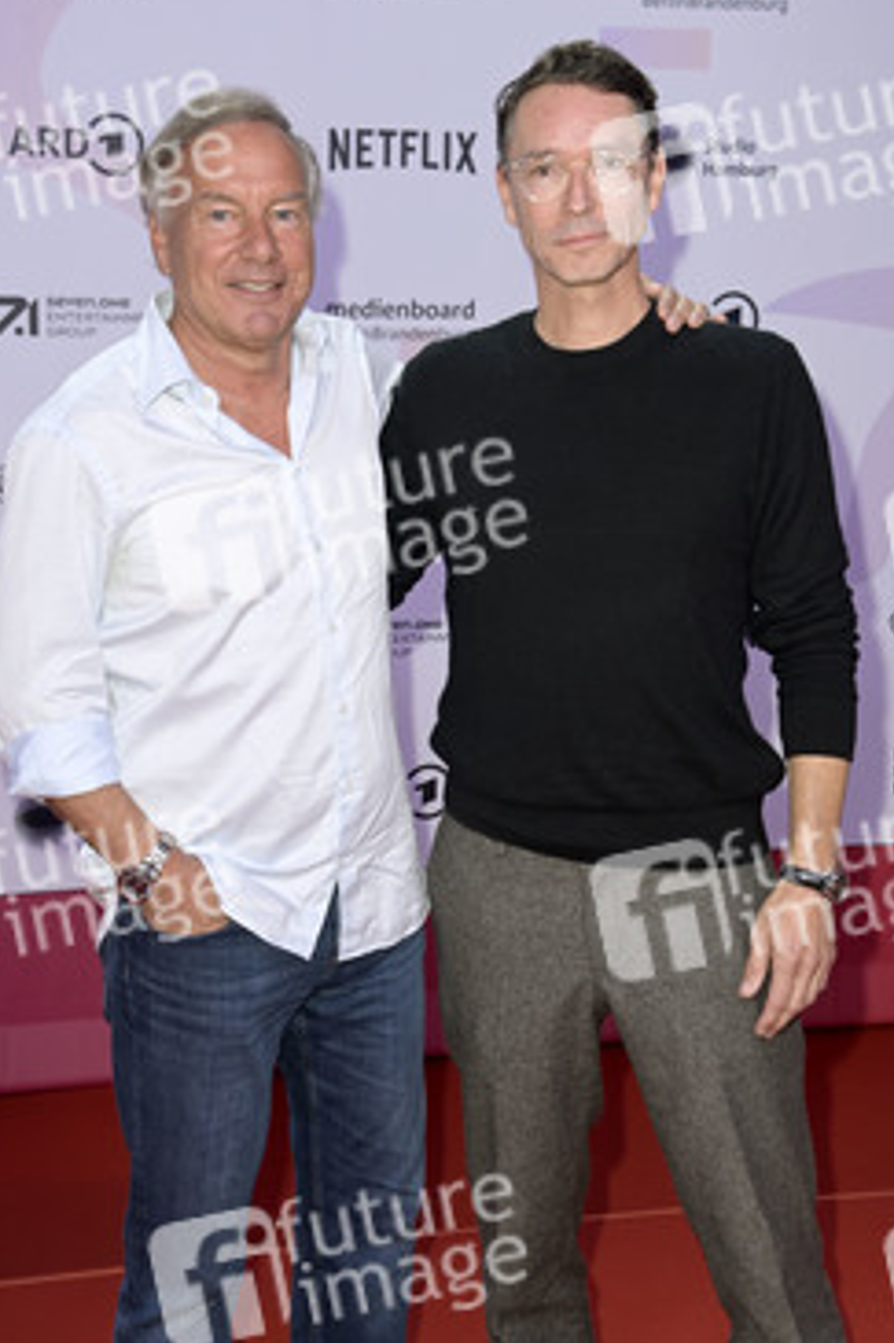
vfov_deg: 35.1
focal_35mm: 57
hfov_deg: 23.8
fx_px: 2125
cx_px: 445
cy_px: 710
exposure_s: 1/250
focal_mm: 52
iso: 640
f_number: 5.6
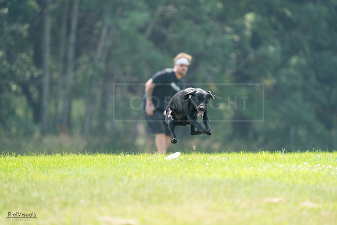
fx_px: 3951
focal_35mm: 422
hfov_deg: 4.9
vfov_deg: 3.3
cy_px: 112
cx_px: 168
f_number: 6.3
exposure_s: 1/4000
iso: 4000
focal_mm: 422
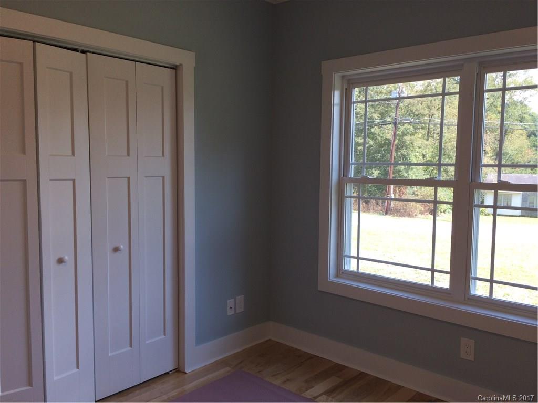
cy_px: 202
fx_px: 451
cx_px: 269
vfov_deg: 48.2
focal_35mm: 29
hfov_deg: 61.7
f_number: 2.2
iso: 40
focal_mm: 4.15
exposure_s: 1/120
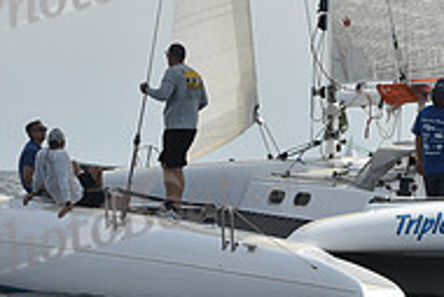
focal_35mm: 214
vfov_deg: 6.4
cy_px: 64
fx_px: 2641
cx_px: 423
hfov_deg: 9.6
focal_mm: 70
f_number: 9
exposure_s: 1/1250
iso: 320
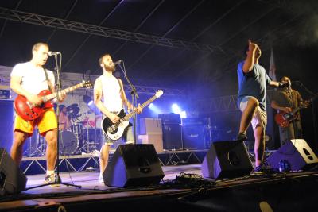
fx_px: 345
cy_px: 106
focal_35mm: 39
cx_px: 159
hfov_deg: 49.5
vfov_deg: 34.2
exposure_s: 1/20
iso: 1600
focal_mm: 26
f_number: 4.5
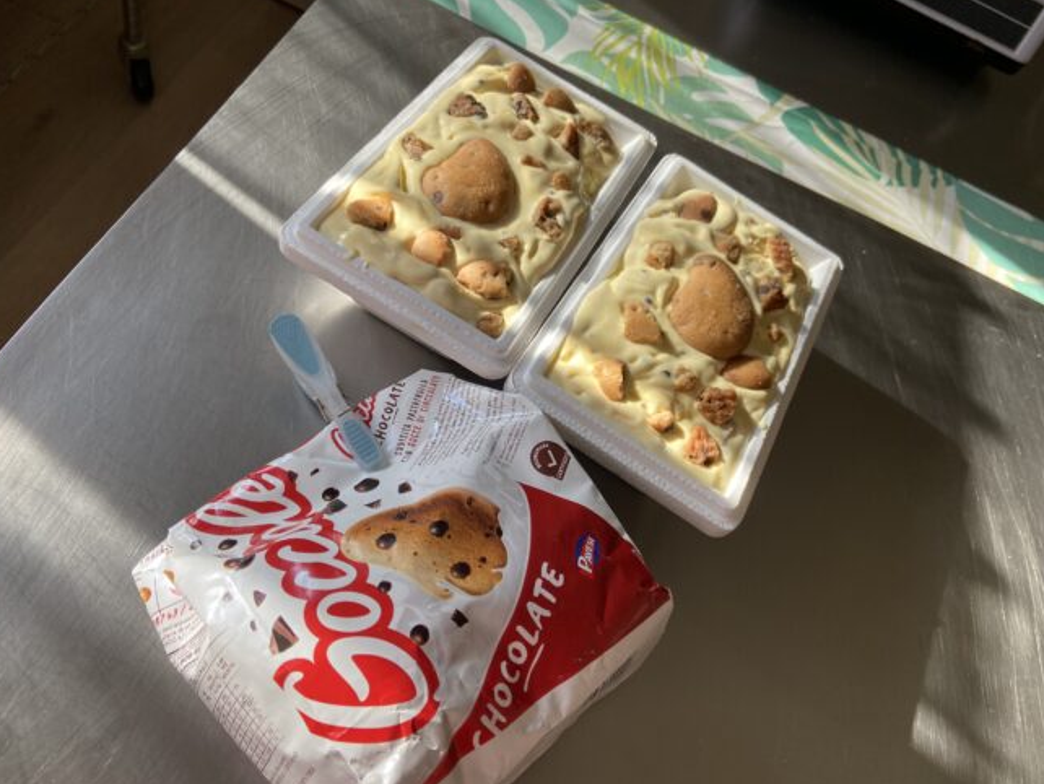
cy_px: 390
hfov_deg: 65.3
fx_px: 815
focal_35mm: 27
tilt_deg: -54.4
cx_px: 523
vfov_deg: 51.4
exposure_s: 1/122
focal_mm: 4.25
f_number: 1.8
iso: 32
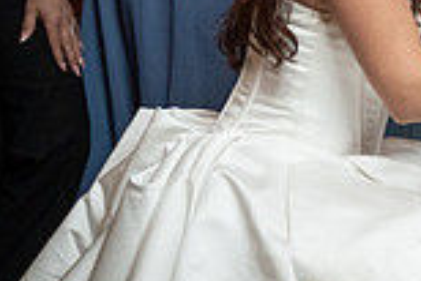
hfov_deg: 14.4
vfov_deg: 10.5
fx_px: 1533
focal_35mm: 131
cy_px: 82
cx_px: 673
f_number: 4
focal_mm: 31
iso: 2000
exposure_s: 1/200
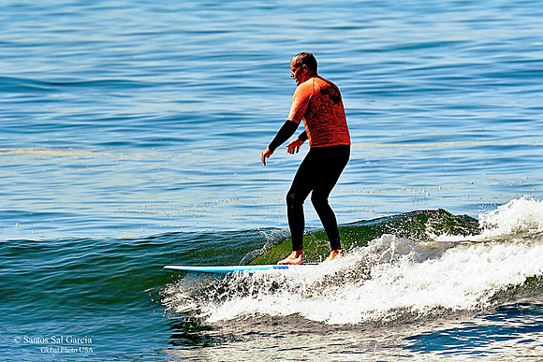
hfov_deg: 2.7
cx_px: 272
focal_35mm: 750
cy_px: 181
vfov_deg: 1.8
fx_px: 11315
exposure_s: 1/5000
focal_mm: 500
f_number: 9
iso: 1600
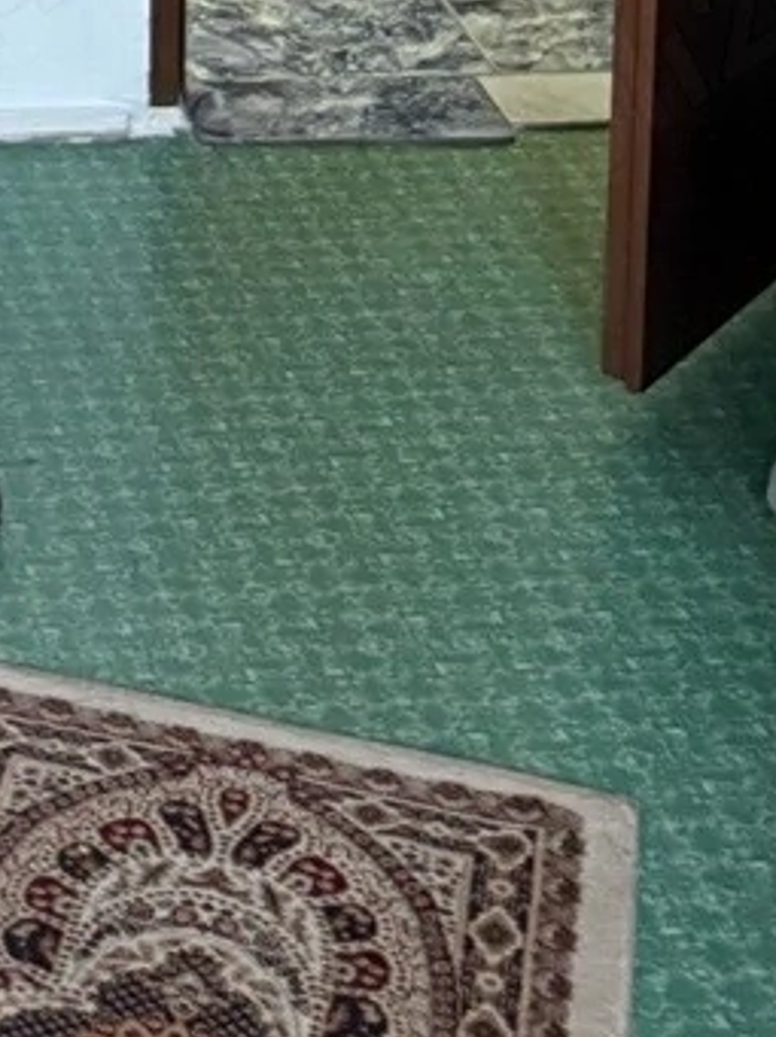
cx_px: -679
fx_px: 2815
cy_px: -614
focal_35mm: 94
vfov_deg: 18.1
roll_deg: +2.4
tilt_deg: -11.6
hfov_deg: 13.8
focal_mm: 6.76
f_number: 1.78
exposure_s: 1/50
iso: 800
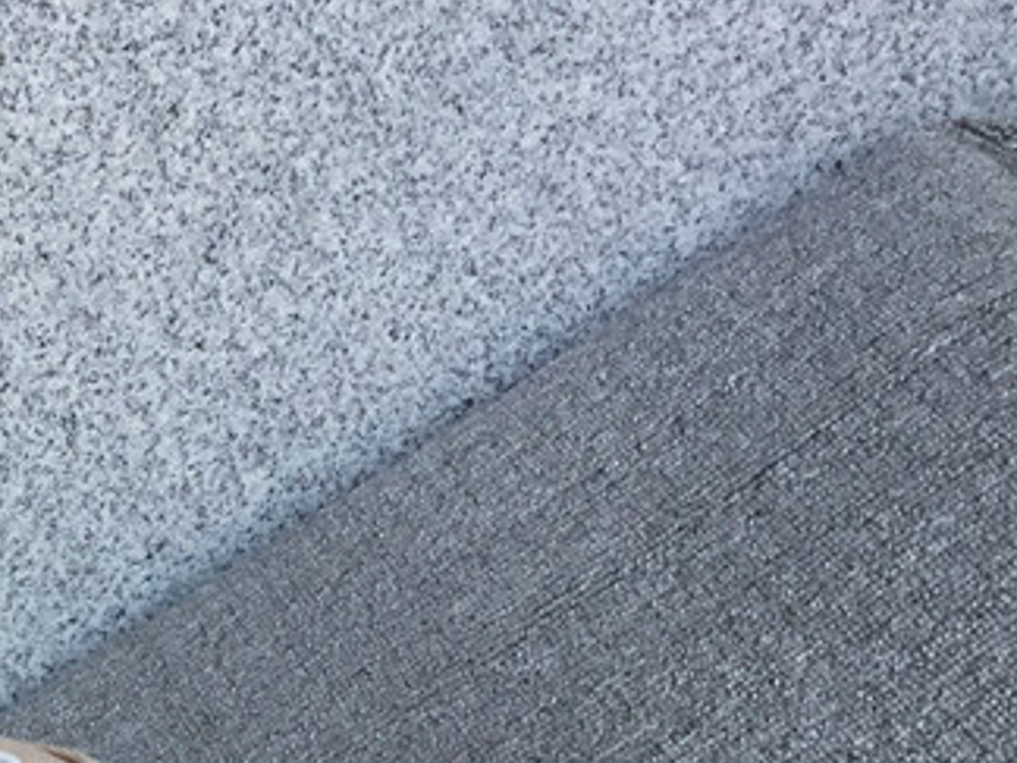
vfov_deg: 16.6
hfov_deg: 21.4
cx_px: -154
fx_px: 2527
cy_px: 874
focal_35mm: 86
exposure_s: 1/360
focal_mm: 3.3
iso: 25
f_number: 2.4
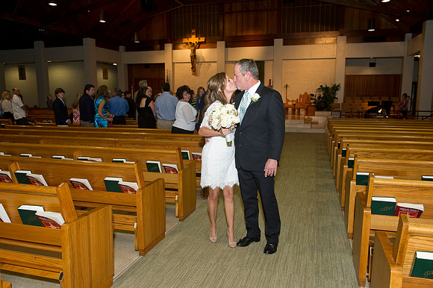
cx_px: 216
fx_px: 349
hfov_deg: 63.7
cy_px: 144
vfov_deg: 44.9
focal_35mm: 29
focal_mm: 29
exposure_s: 1/160
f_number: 5.6
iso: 1600
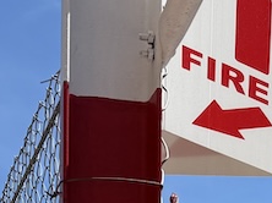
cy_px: 517
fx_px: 1083
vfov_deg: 9.4
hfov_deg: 14.3
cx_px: 184
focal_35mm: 138
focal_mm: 6.76
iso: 80
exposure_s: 1/4405
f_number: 1.78
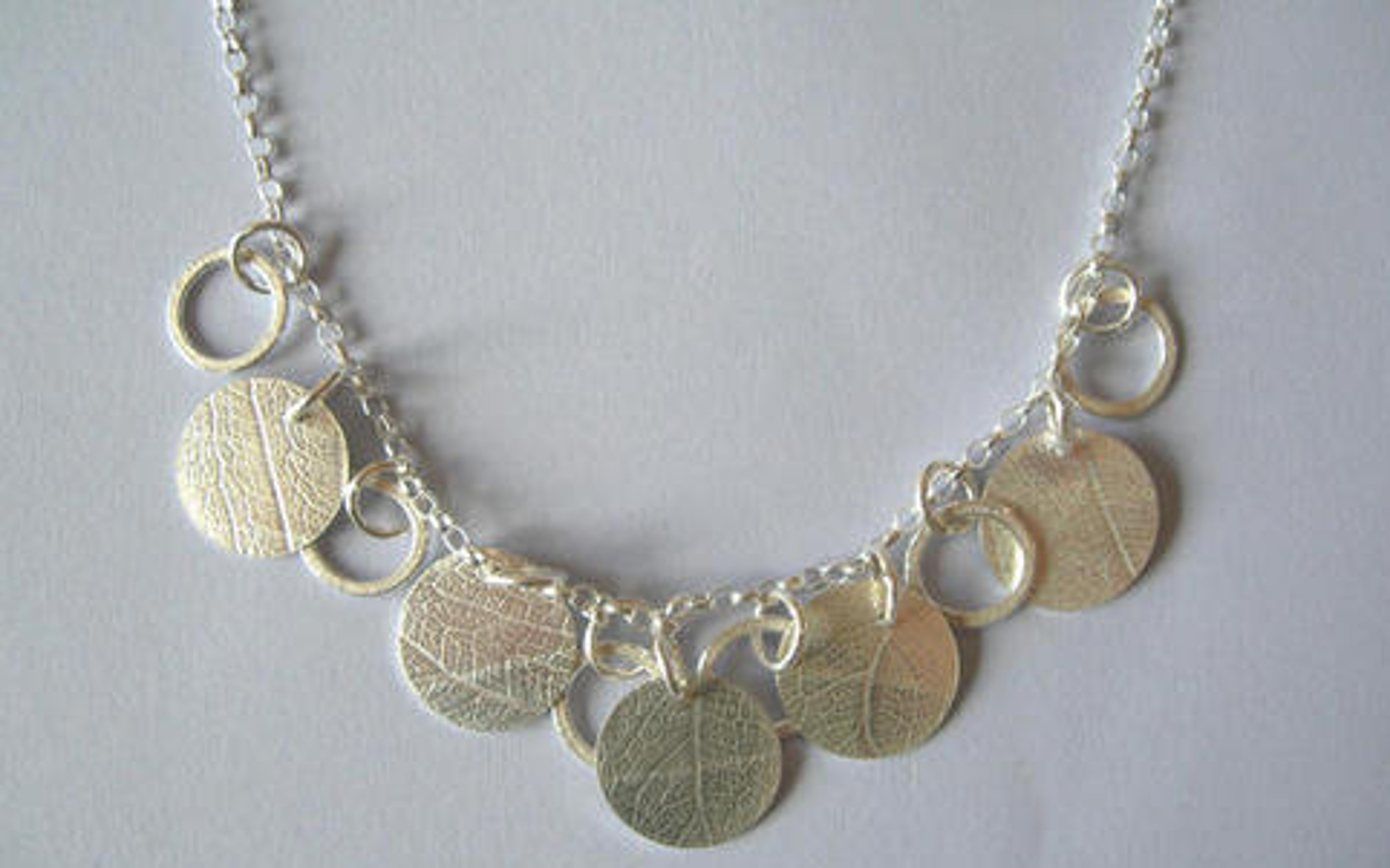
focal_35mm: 41
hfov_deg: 48.2
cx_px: 705
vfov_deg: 31.2
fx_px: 1553
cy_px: 460
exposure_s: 1/38.1
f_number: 2.8
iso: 50
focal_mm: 7.8
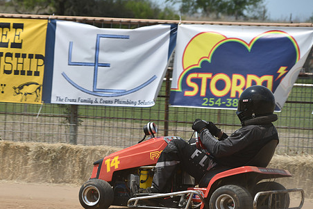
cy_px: 123
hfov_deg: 6.1
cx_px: 128
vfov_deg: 4.1
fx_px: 2931
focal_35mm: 337
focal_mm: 175
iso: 100
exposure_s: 1/500
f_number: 8
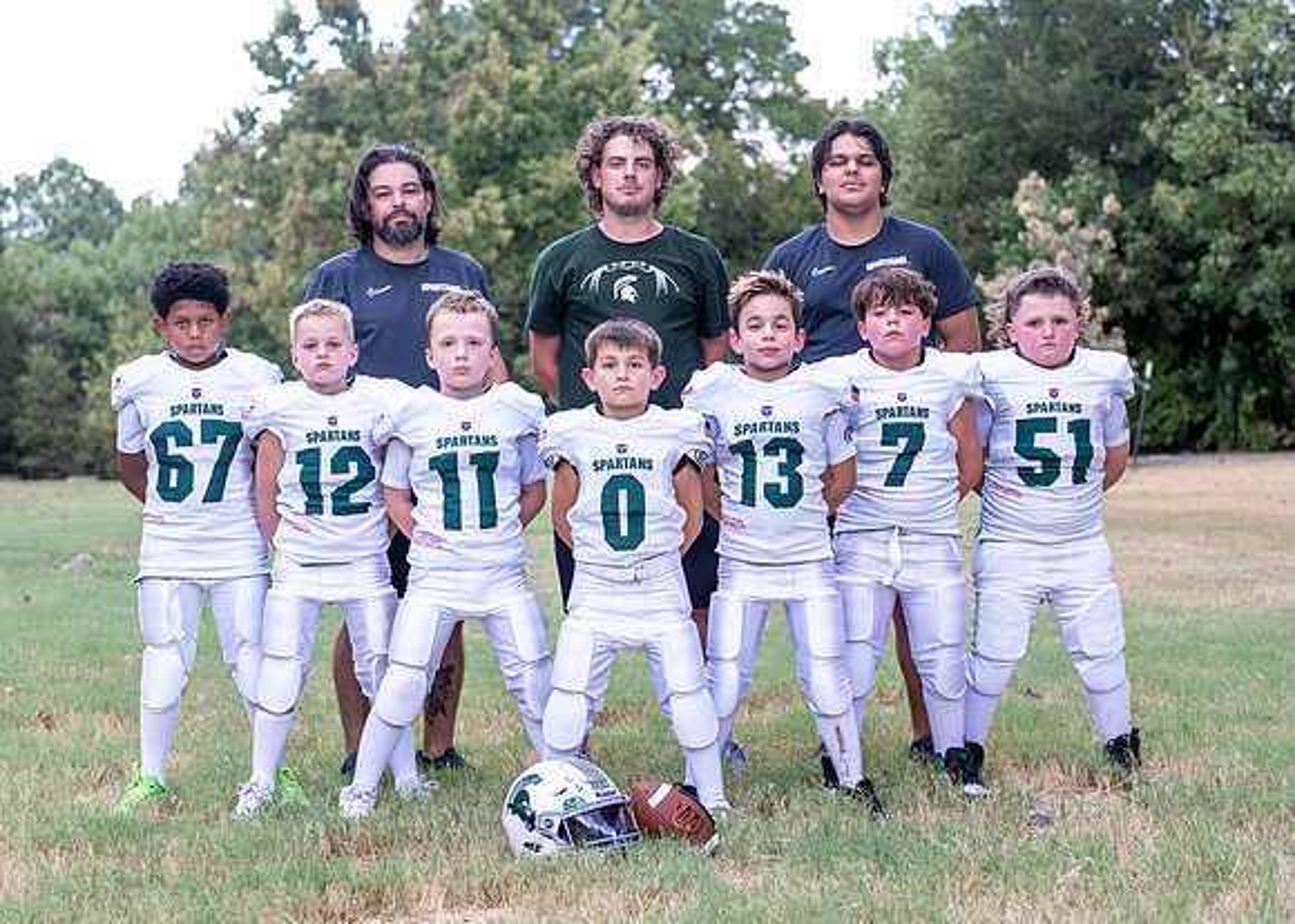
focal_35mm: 73
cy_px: 490
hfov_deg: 27.0
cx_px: 629
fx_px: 2700
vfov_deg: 19.4
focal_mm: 50
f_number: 2.8
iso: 800
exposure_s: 1/320
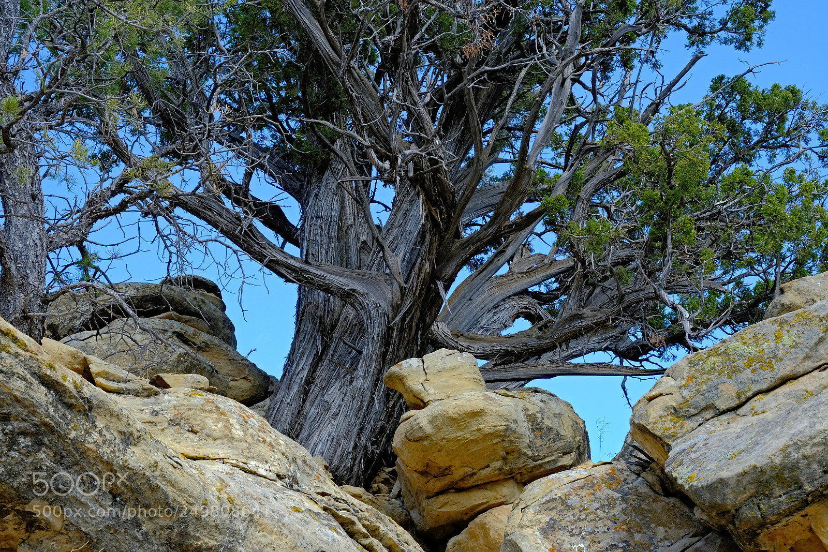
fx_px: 1357
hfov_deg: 33.9
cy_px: 276
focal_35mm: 59
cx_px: 414
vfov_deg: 23.0
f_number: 14
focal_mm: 39
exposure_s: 1/125
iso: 1250
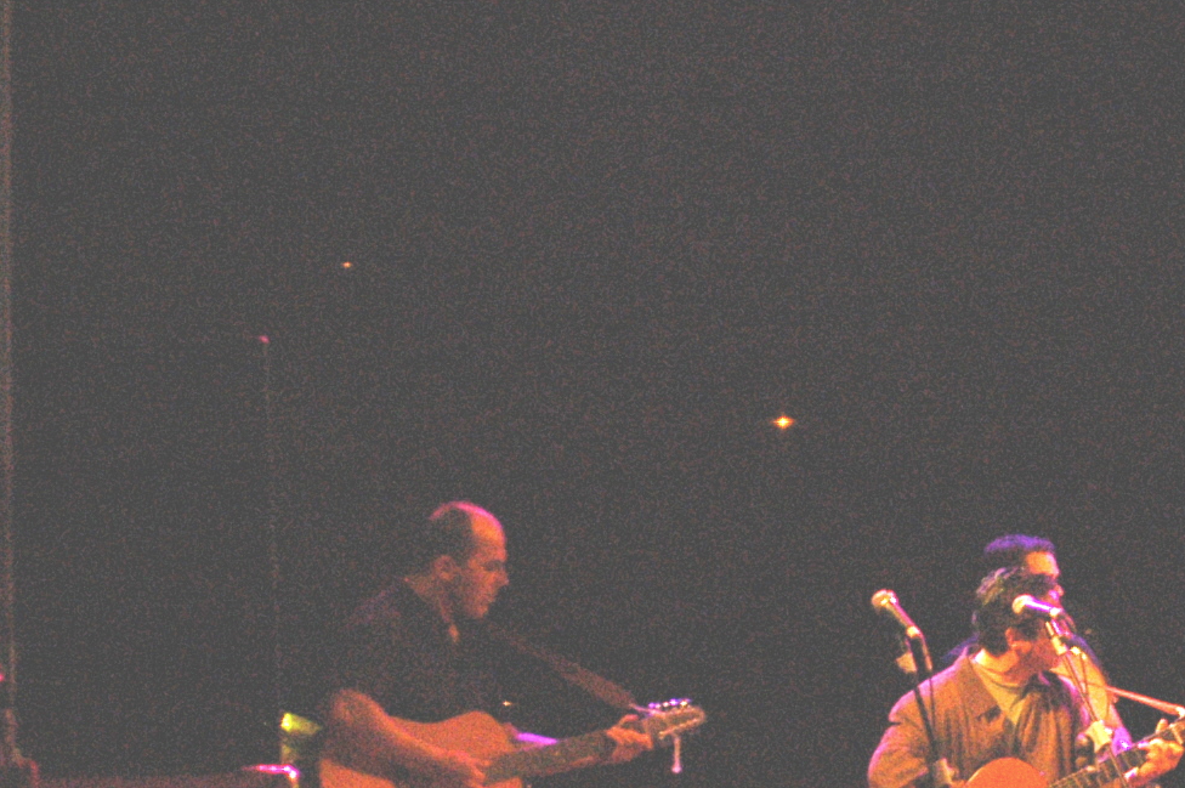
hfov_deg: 9.1
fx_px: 7301
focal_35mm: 222
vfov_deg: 6.2
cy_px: 790
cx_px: 1561
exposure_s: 1/60
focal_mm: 48
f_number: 3.8
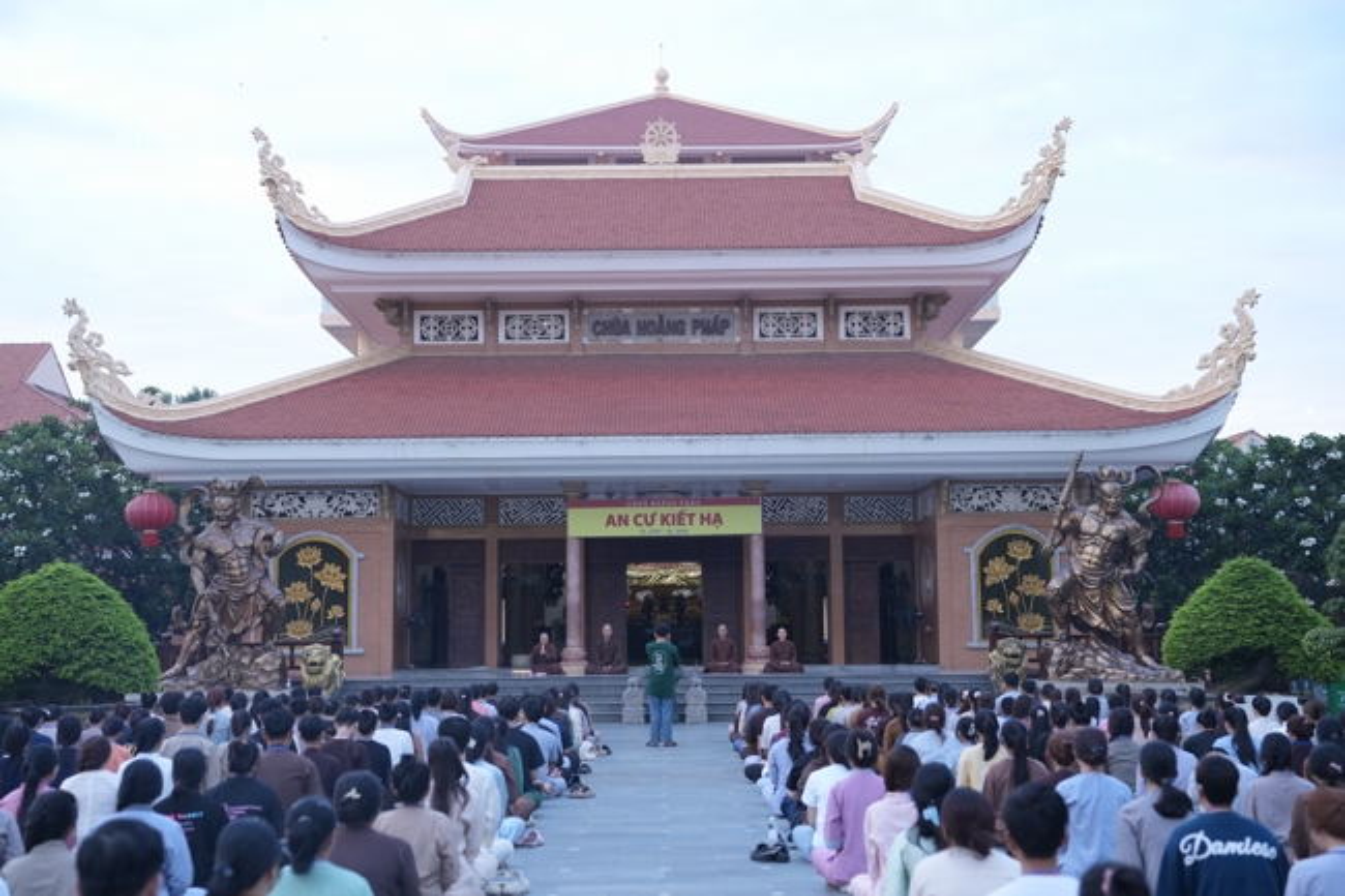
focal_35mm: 52
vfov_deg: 26.0
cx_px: 672
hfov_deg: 38.2
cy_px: 448
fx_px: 1942
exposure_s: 1/160
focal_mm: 52
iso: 1250
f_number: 3.2
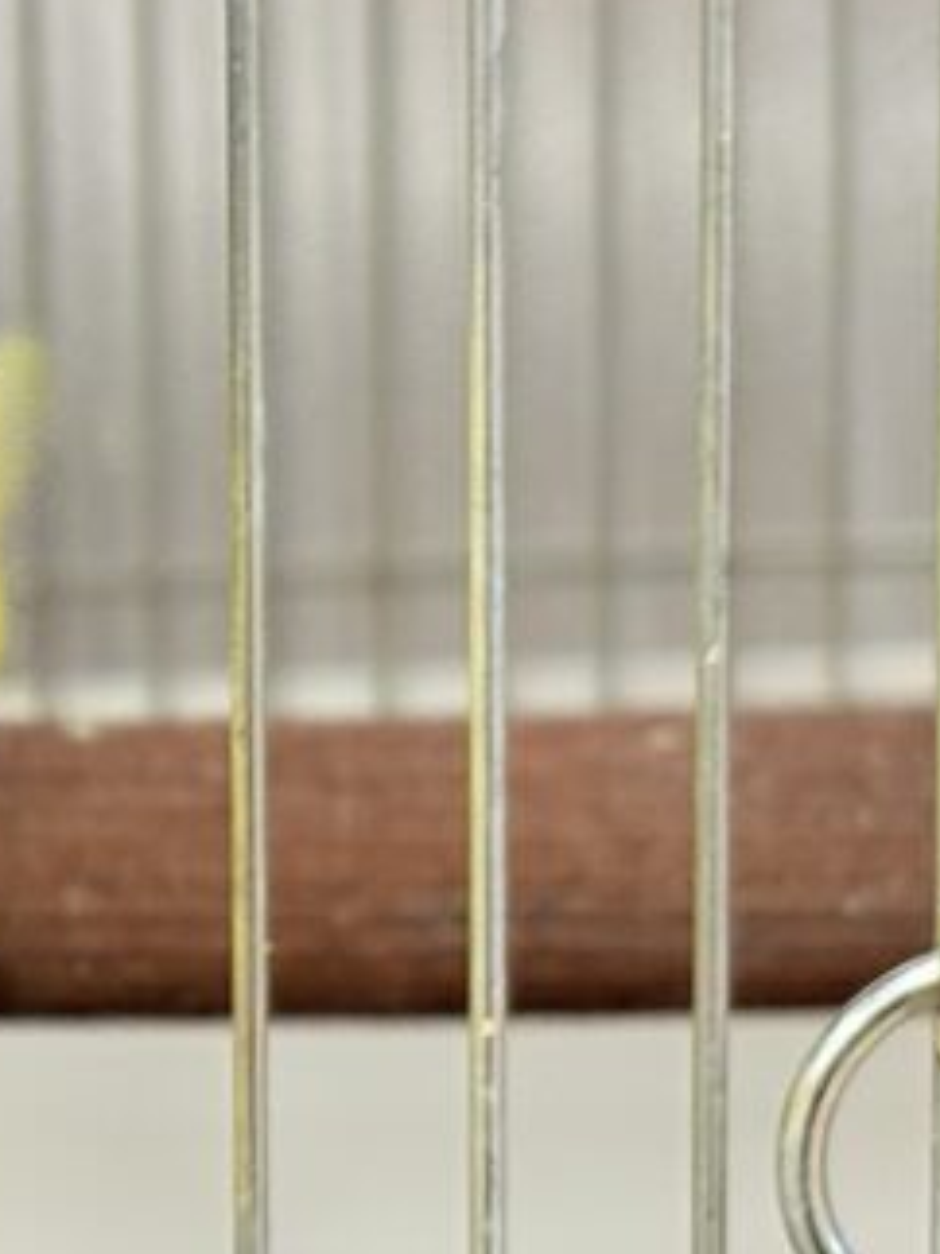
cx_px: -959
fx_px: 6993
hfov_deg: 7.4
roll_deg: +2.9
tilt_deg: -11.3
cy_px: 955
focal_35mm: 193
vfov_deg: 10.2
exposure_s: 1/50
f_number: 1.6
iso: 100
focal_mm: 5.96
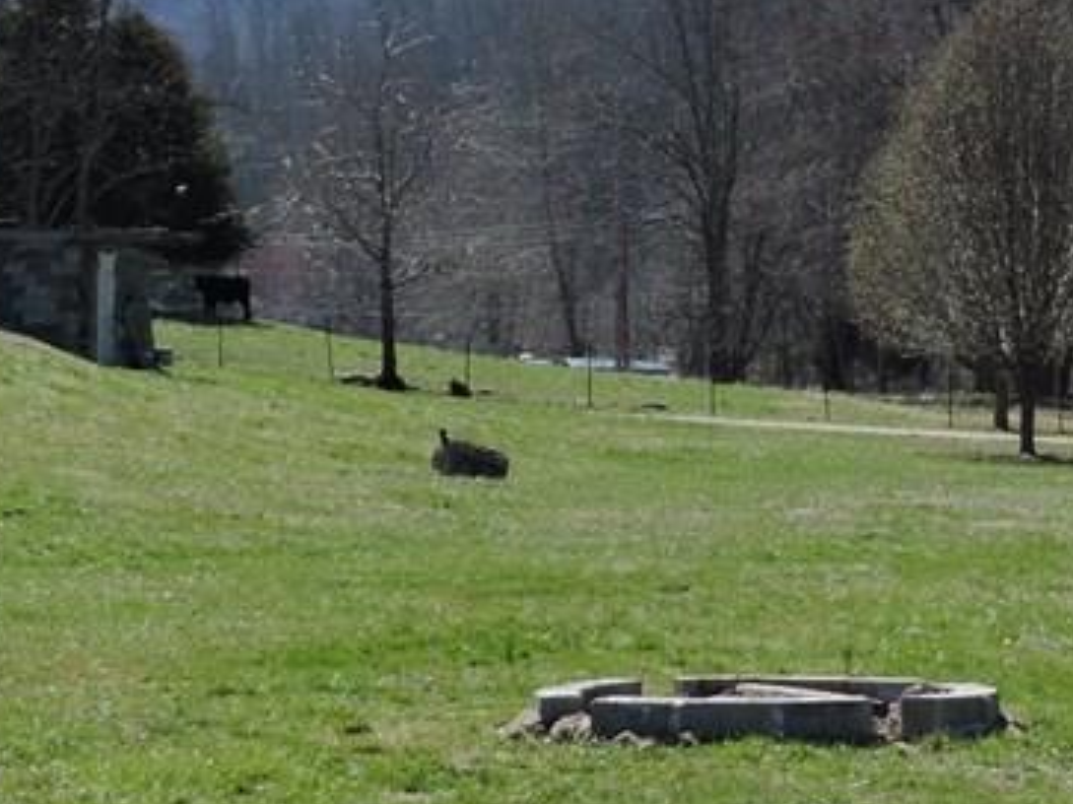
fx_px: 4369
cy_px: -201
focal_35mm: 141
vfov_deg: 10.3
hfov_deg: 13.9
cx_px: 902
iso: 100
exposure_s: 1/800
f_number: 4
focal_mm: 9
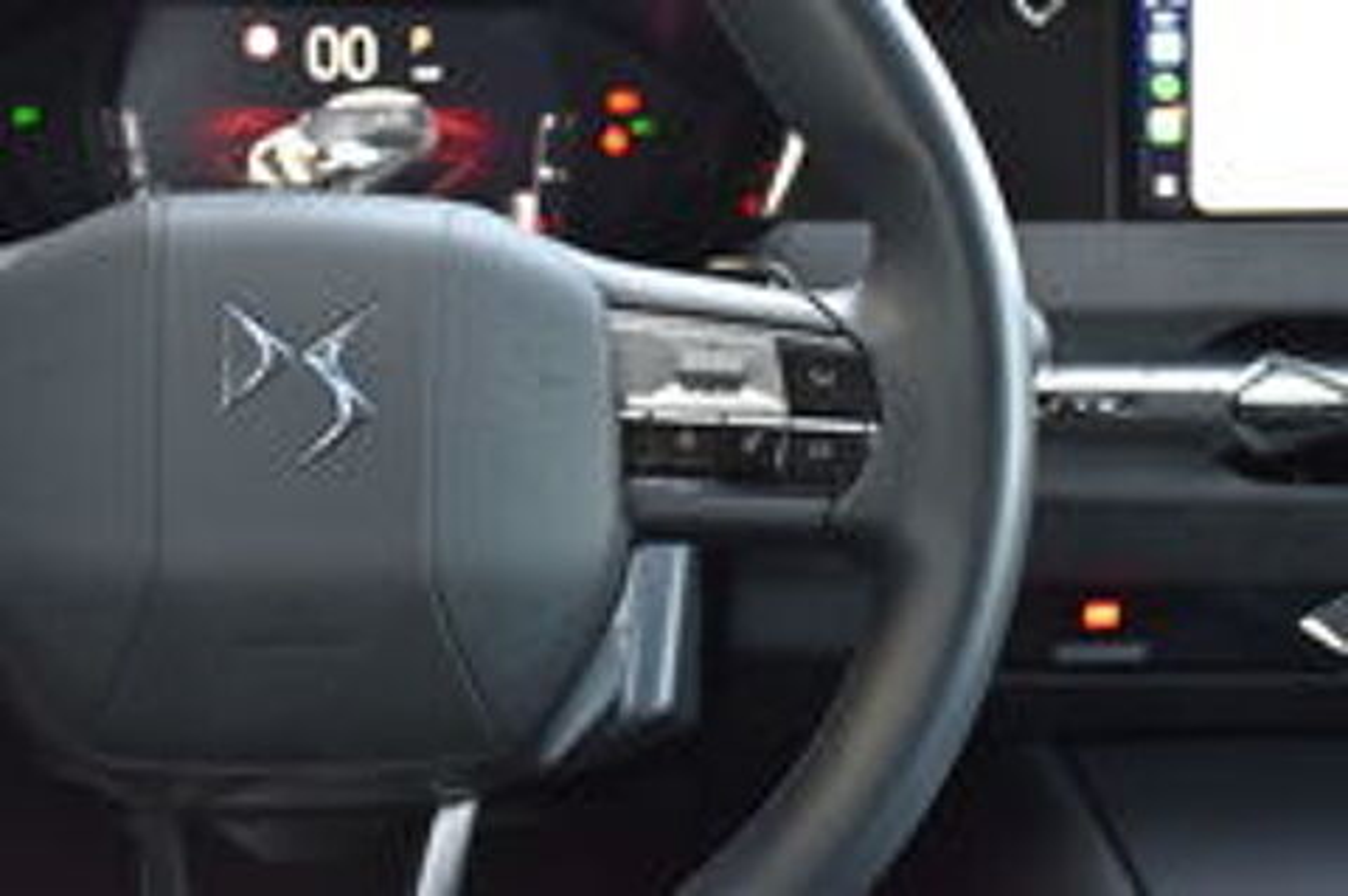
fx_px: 2357
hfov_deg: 31.9
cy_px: 448
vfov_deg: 21.5
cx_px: 674
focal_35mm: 63
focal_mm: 42
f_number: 4.5
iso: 1100
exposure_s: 1/60
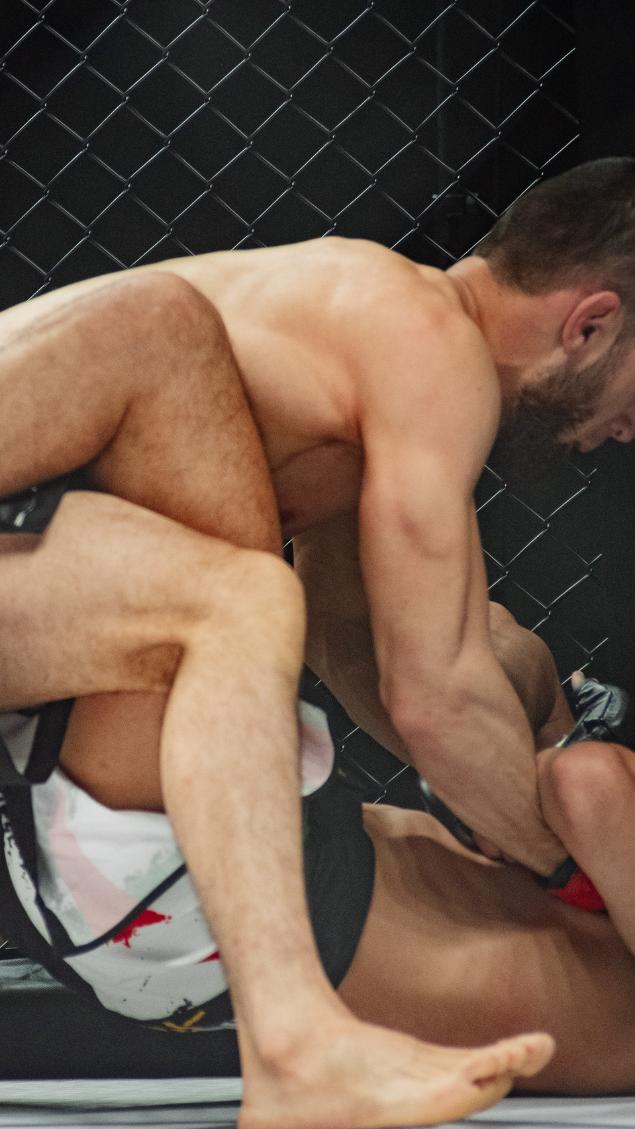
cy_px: 564
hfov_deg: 4.2
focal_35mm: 291
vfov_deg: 7.4
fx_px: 8715
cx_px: 134
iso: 2000
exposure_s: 1/640
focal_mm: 185
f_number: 4
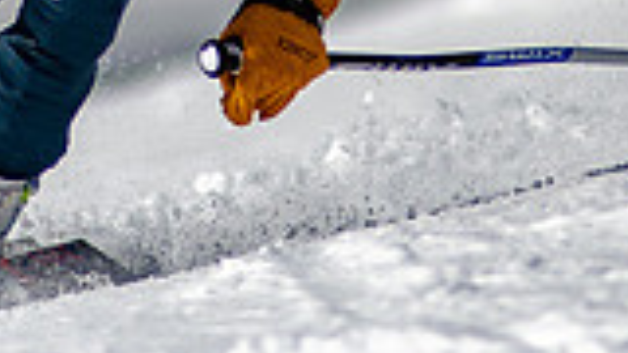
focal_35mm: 1893
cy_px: -459
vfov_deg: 0.6
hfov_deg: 1.1
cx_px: 60
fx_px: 31522
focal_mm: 300
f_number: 2.8
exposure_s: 1/6400
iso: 100
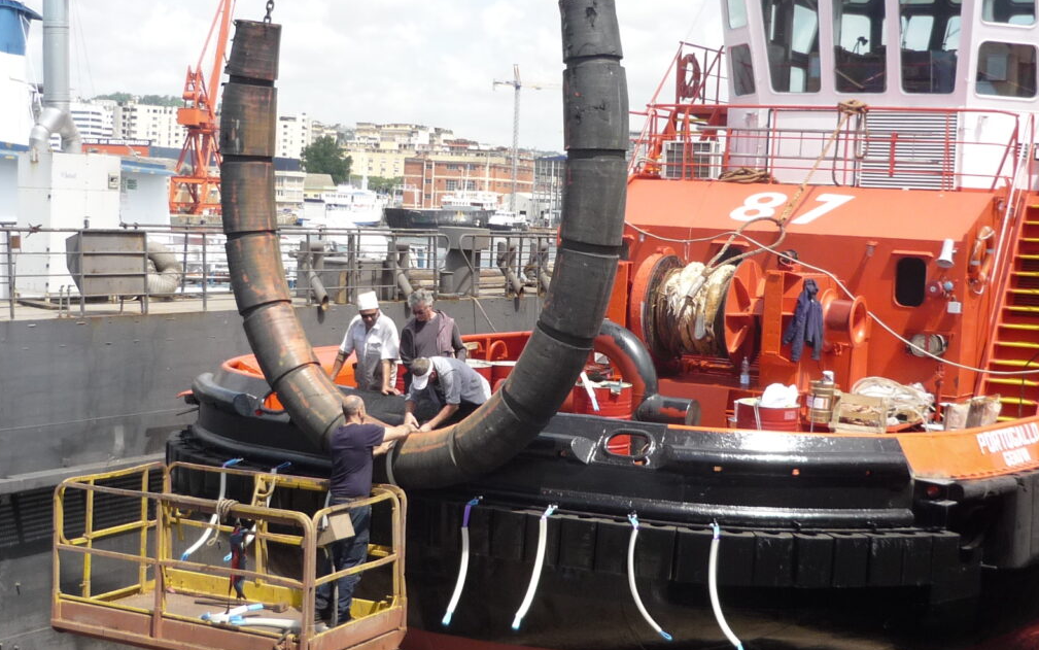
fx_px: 1614
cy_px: 317
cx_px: 520
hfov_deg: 35.7
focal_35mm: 57
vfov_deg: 22.8
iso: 100
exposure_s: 1/800
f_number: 2.8
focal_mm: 5.5
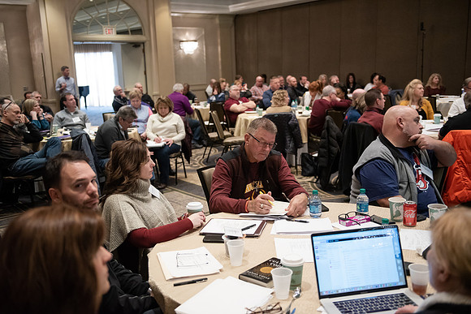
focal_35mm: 38
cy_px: 157
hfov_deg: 50.7
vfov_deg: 35.1
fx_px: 497
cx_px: 236
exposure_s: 1/160
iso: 4000
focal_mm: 38
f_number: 2.8
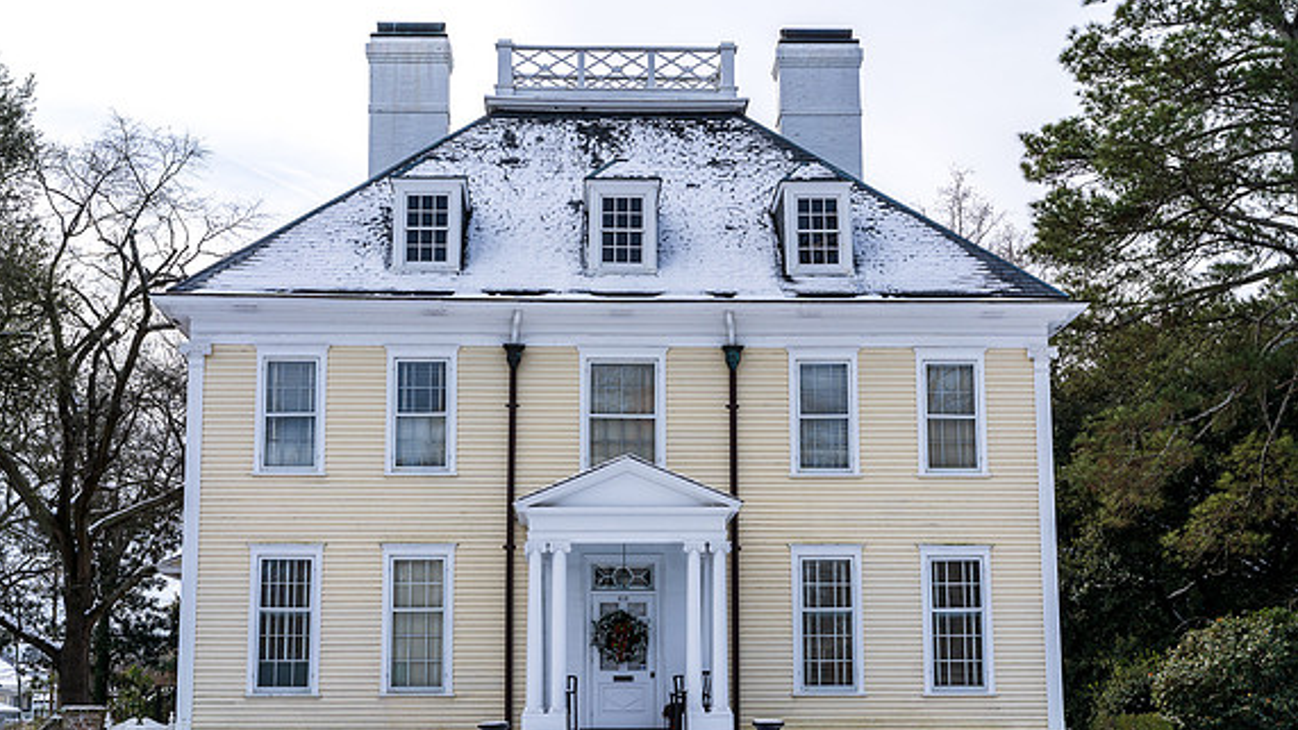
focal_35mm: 54
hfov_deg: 38.5
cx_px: 643
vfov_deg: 22.2
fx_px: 1858
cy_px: 429
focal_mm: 50
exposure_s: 1/250
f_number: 8
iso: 100
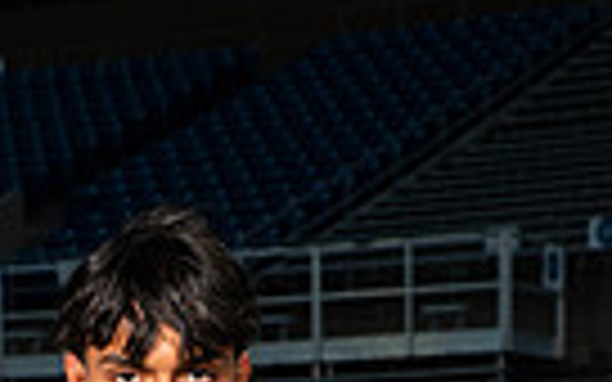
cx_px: 184
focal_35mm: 186
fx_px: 3102
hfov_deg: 11.2
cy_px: 989
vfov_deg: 6.6
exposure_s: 1/320
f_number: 7.1
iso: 200
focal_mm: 55
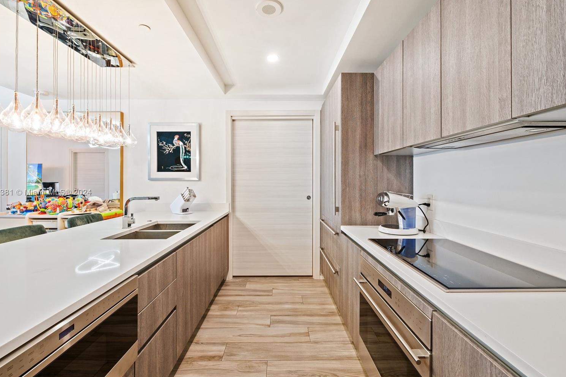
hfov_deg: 100.4
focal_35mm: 15
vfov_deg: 77.3
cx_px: 274
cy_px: 193
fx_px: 236
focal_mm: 14
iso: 200
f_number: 8
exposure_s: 1/4
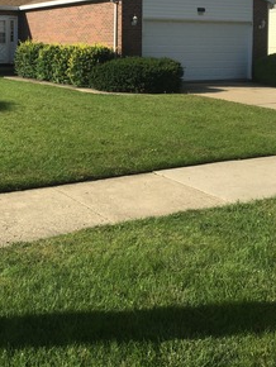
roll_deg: -1.0
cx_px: 57
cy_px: 66
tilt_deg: -2.6
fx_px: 510
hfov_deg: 29.6
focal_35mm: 48
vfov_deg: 38.0
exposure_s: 1/1570
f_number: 2.2
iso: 25
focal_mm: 4.15
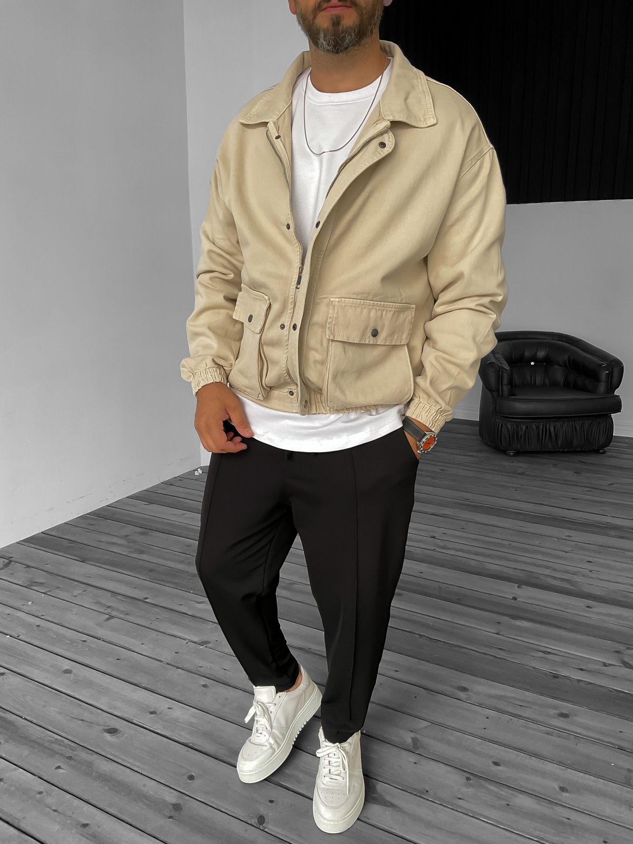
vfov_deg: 61.7
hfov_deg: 48.2
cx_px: 316
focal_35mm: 29
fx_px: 707
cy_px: 422
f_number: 1.8
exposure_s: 1/120
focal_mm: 3
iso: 64
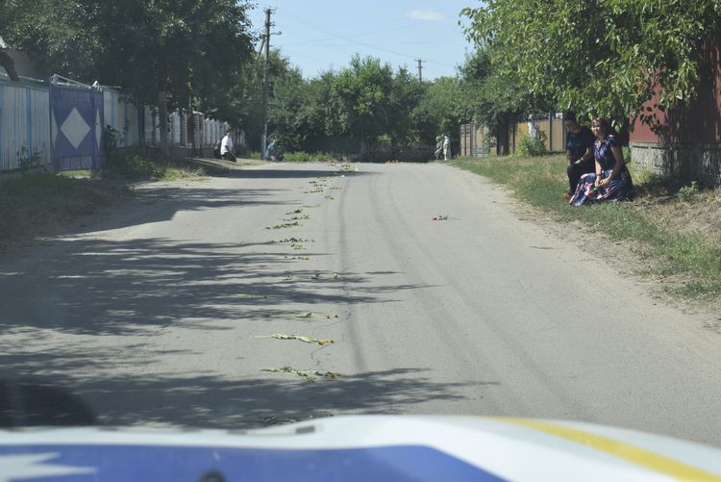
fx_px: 1383
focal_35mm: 69
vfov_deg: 19.8
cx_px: 360
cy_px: 241
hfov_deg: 29.2
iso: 200
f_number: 9
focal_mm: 46
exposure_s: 1/320
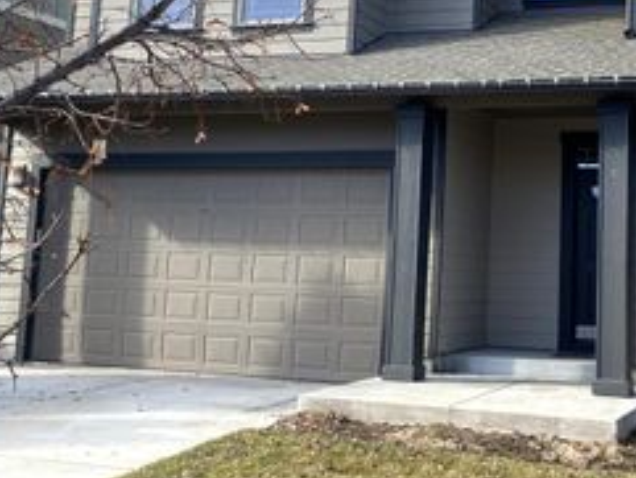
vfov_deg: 26.5
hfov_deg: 34.1
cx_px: 538
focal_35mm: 54
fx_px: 993
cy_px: 91
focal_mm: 4.25
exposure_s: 1/1114
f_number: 1.8
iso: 32
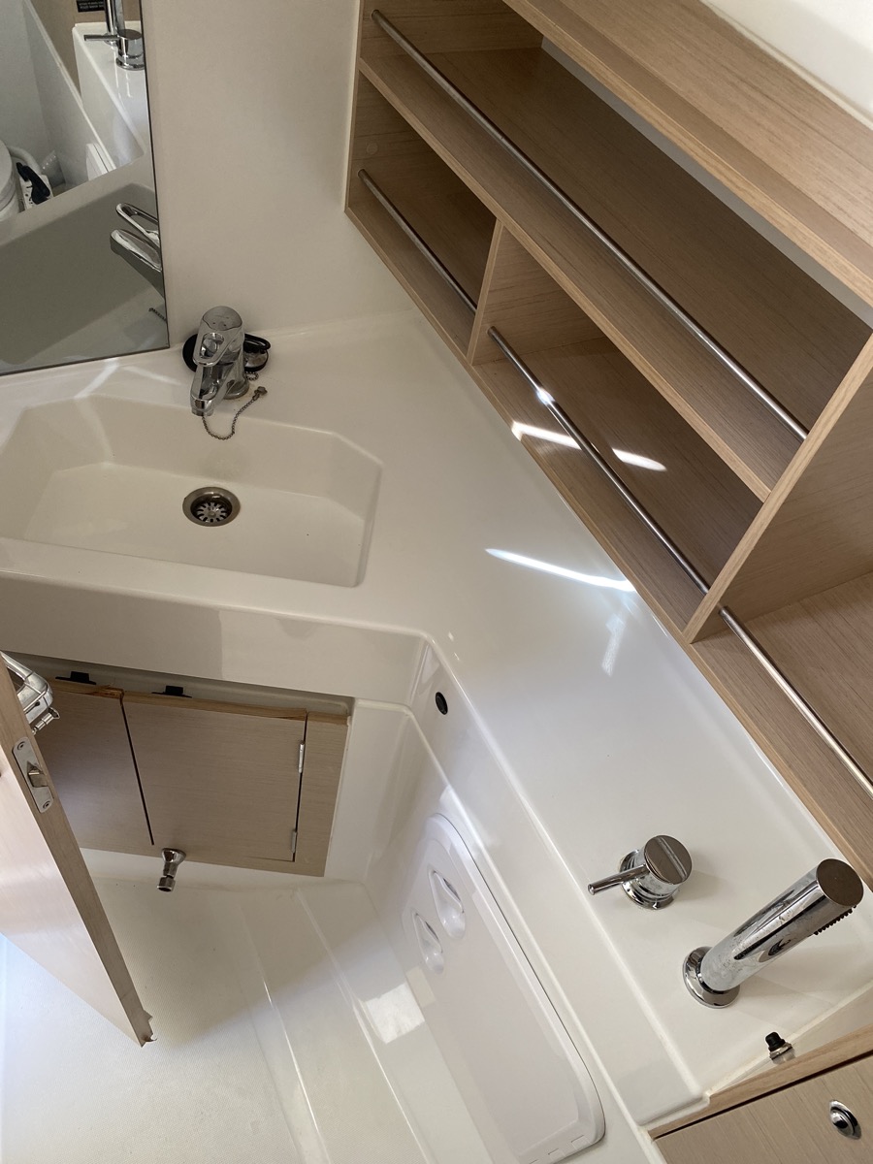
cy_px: 582
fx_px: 874
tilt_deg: -50.8
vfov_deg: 67.3
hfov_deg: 53.1
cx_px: 436
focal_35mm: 26
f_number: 1.8
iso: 125
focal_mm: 4.25
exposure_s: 1/78
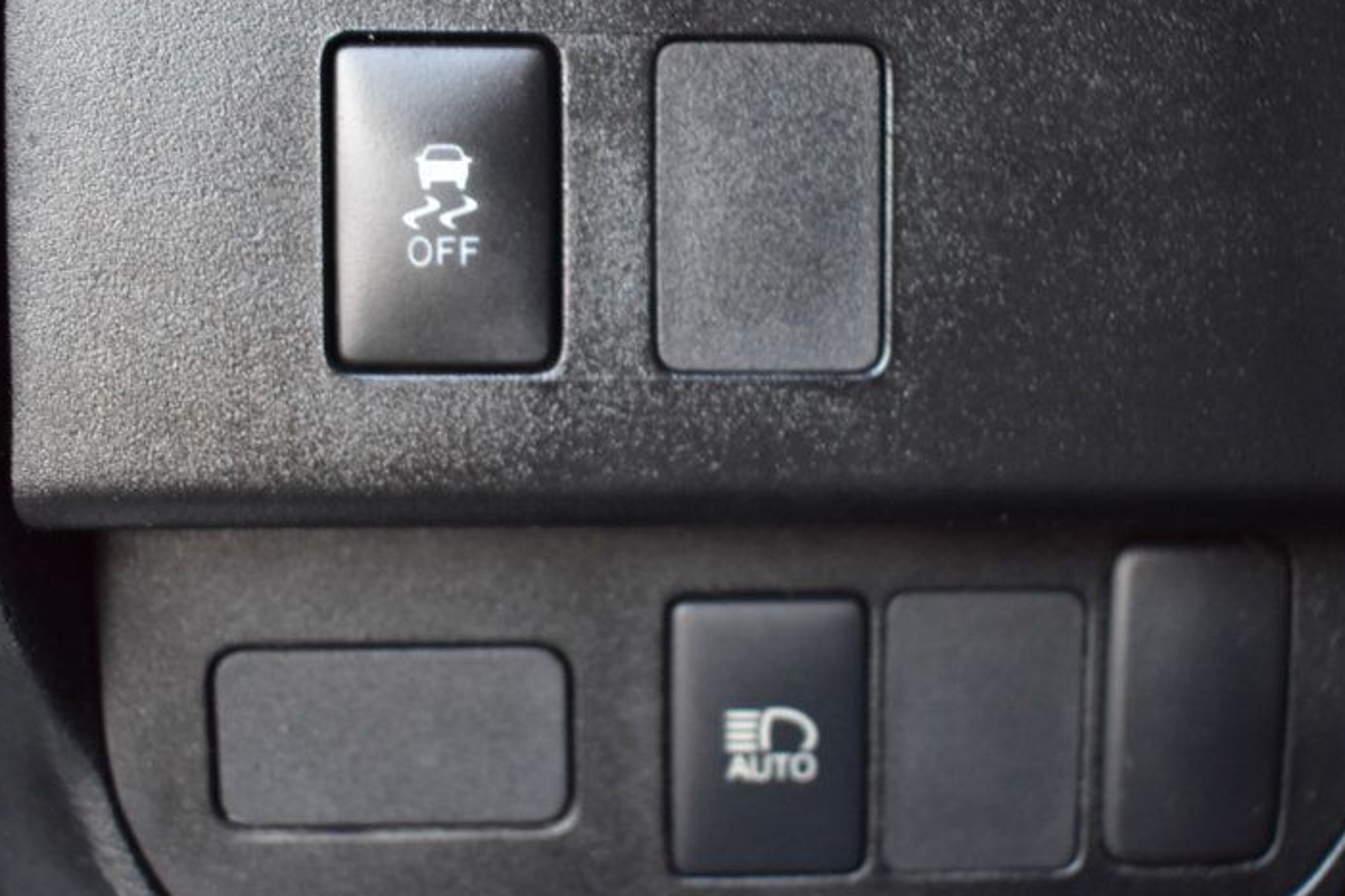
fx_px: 2129
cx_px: 817
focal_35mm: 57
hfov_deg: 34.9
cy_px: 489
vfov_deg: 23.8
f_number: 4
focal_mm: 26
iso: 1600
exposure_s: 1/4
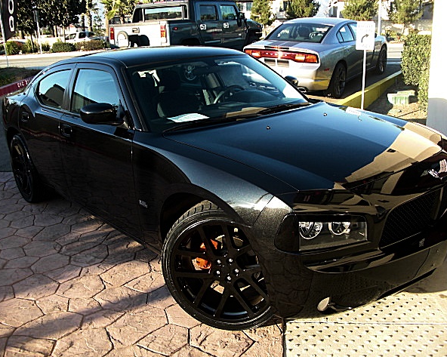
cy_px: 177
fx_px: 502
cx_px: 236
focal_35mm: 38
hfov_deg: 47.9
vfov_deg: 39.1
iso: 50
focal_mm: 6.3
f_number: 2.8
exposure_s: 1/160
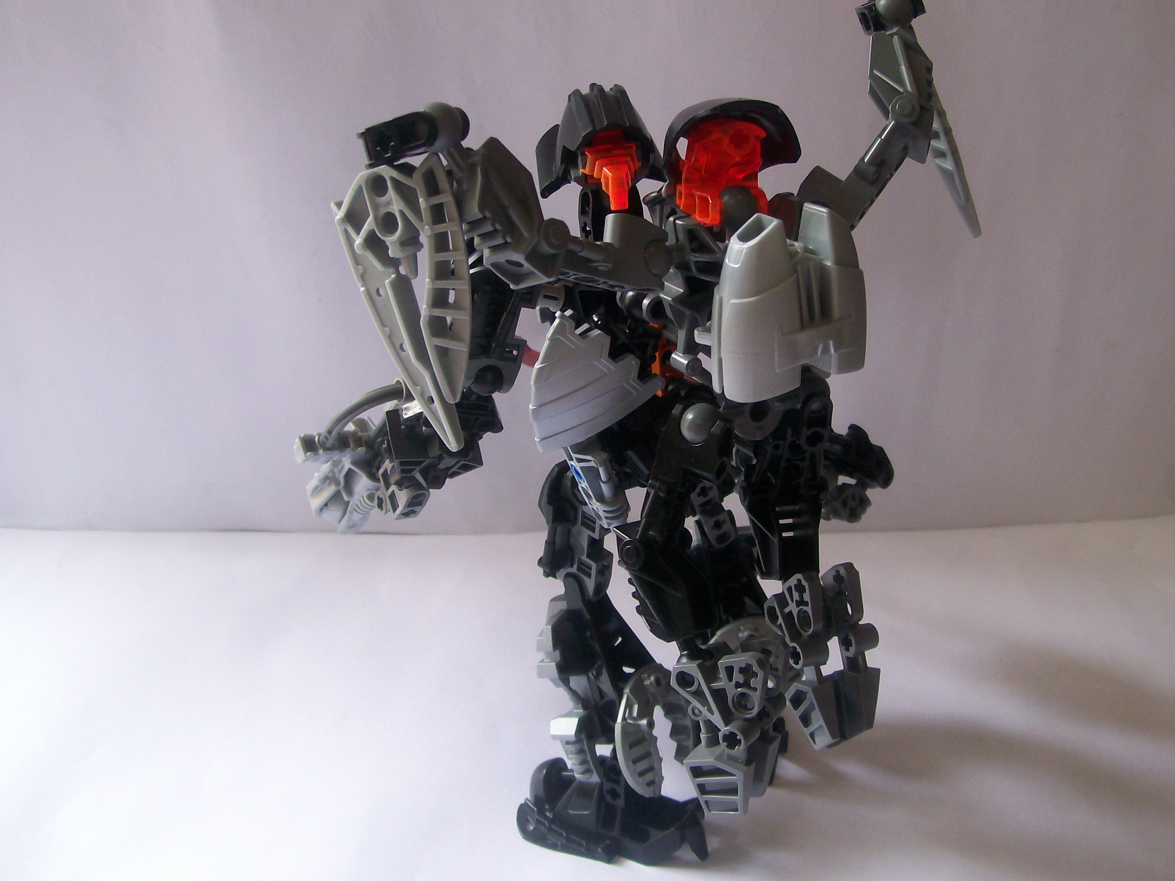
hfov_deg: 47.8
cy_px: 410
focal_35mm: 39
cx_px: 625
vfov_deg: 36.8
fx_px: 1324
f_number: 2.7
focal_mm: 6
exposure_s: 1/68.4
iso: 80
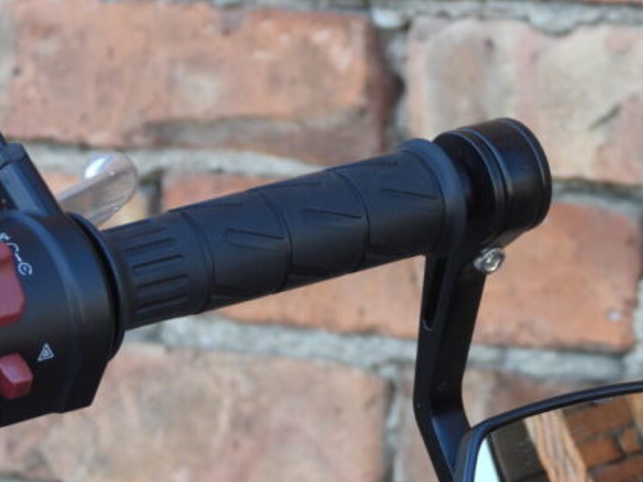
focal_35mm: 396
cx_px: 441
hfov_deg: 5.0
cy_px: 400
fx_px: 7354
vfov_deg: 3.8
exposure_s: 1/125
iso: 180
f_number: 4.5
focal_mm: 42.2
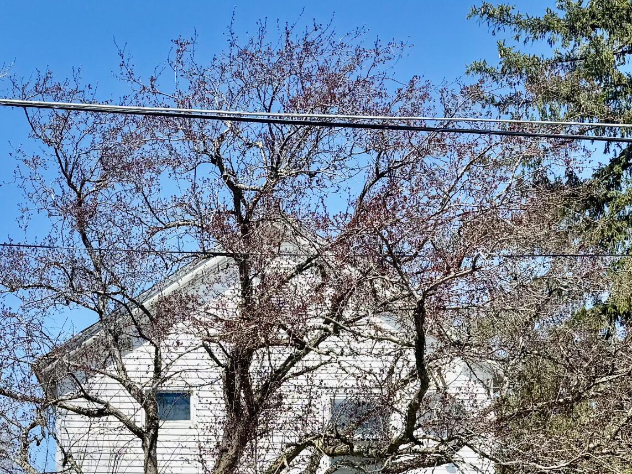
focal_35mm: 63
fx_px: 1150
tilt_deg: +6.0
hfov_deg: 30.4
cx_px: 192
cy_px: 520
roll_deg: -0.3
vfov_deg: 22.0
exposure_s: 1/4950
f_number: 1.78
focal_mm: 6.76
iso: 80
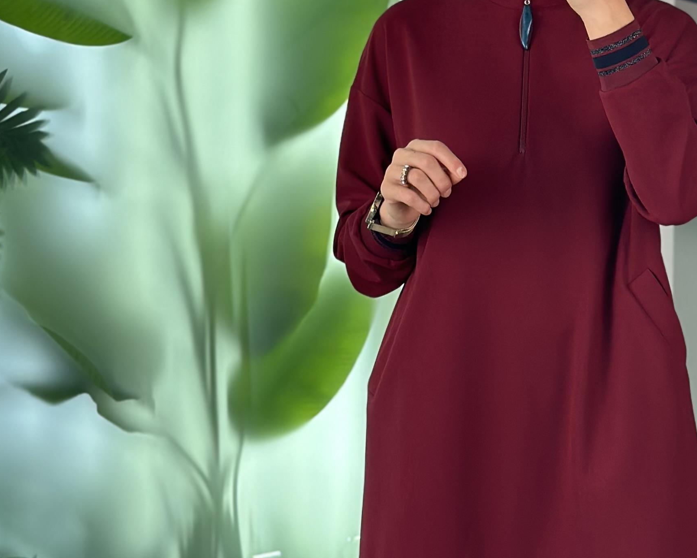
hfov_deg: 17.4
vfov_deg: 14.0
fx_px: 2269
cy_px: 174
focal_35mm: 110
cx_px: 527
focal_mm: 6.86
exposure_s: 1/288
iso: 80
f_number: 1.78
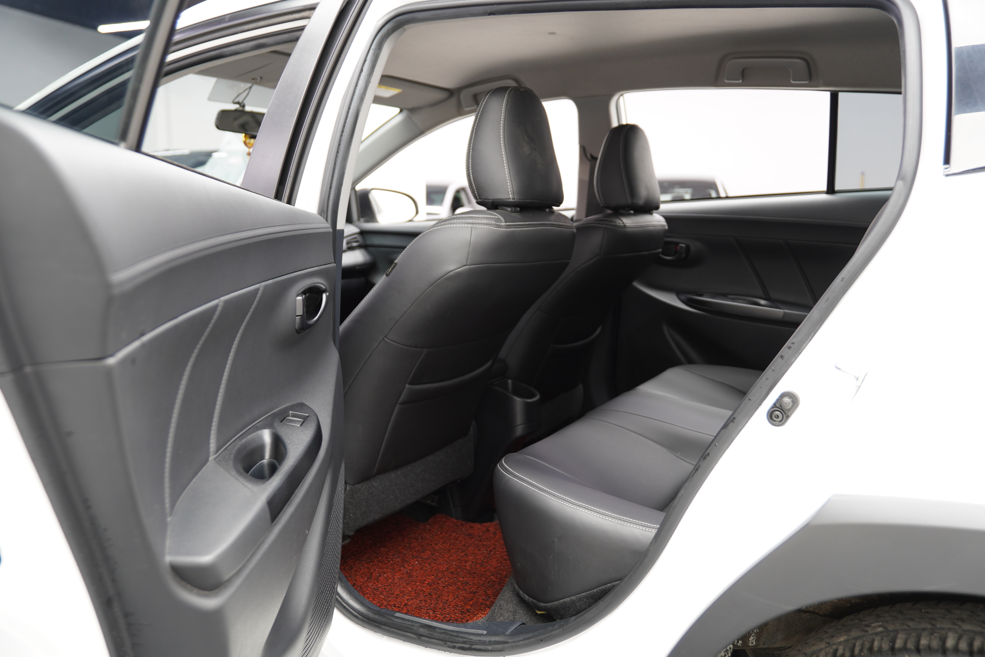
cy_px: 328
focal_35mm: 30
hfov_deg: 61.9
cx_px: 492
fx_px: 821
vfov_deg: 43.6
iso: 160
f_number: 2.8
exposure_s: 1/20
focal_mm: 20
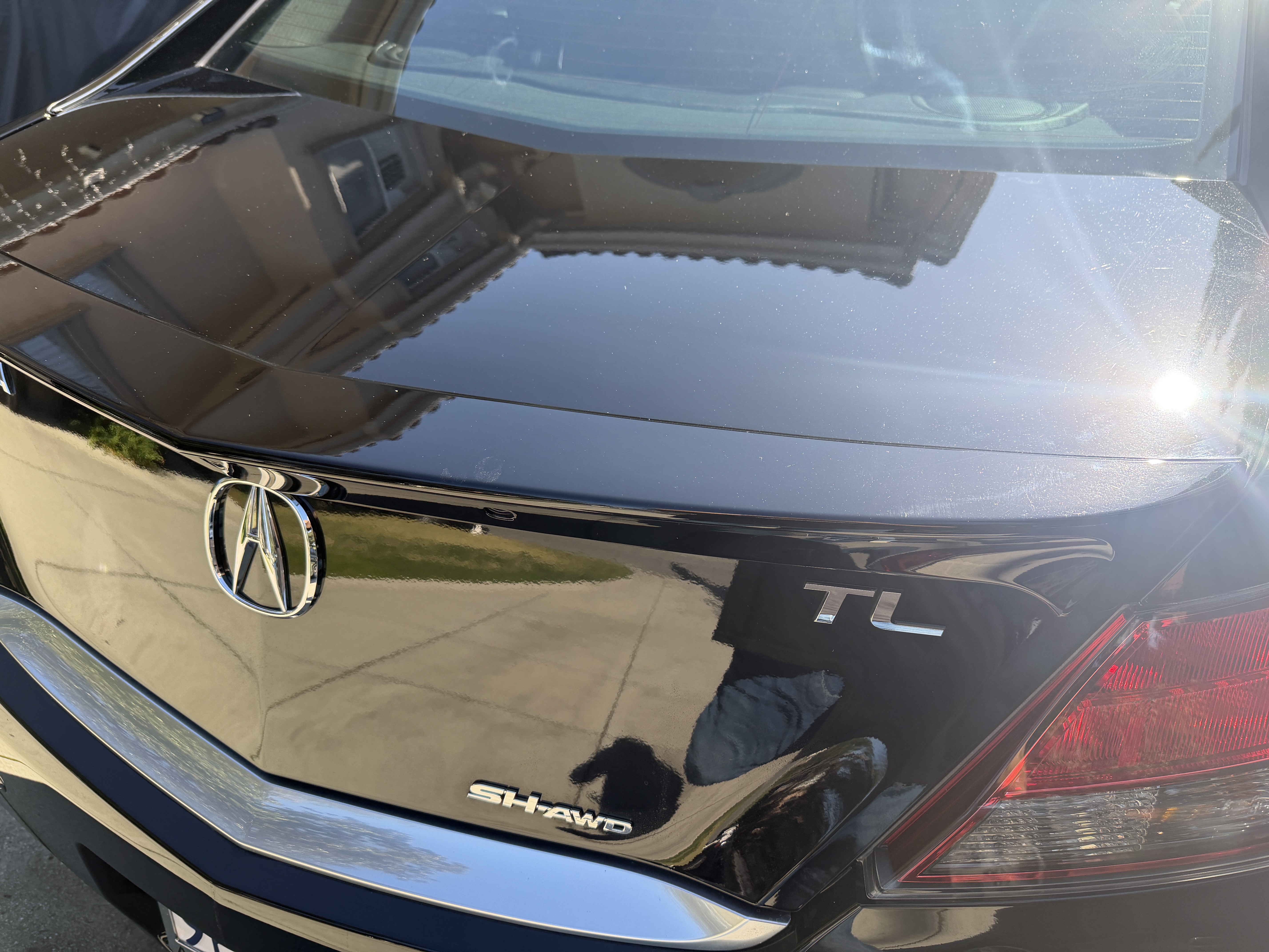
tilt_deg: -34.4
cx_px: 634
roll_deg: -0.3
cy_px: 476
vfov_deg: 56.8
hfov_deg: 71.6
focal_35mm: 24
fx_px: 880
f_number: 1.78
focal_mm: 6.76
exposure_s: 1/1032
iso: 100
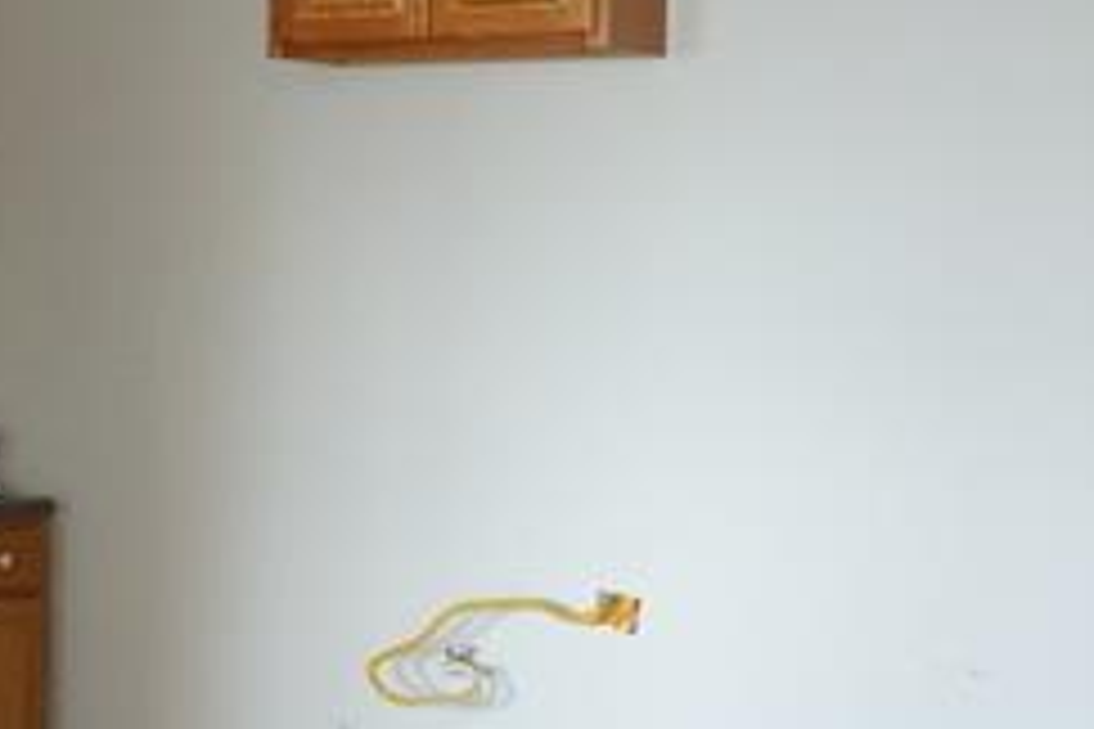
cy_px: 369
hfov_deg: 19.6
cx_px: -32
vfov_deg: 13.6
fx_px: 3069
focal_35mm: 101
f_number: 3.5
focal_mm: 16
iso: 1000
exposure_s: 1/60
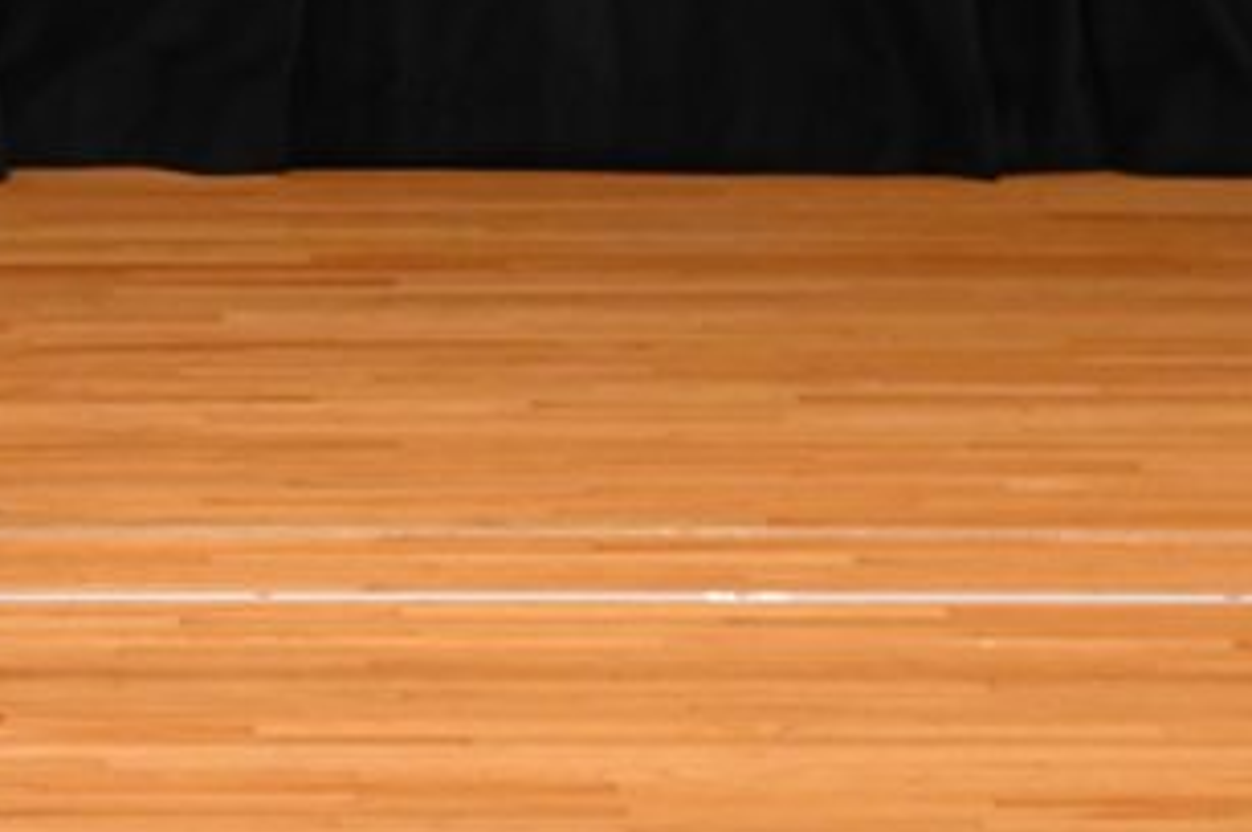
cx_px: -296
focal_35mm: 644
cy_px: -179
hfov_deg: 3.2
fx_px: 22373
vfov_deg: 2.1
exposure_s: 1/400
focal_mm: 170
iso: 3200
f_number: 5.6
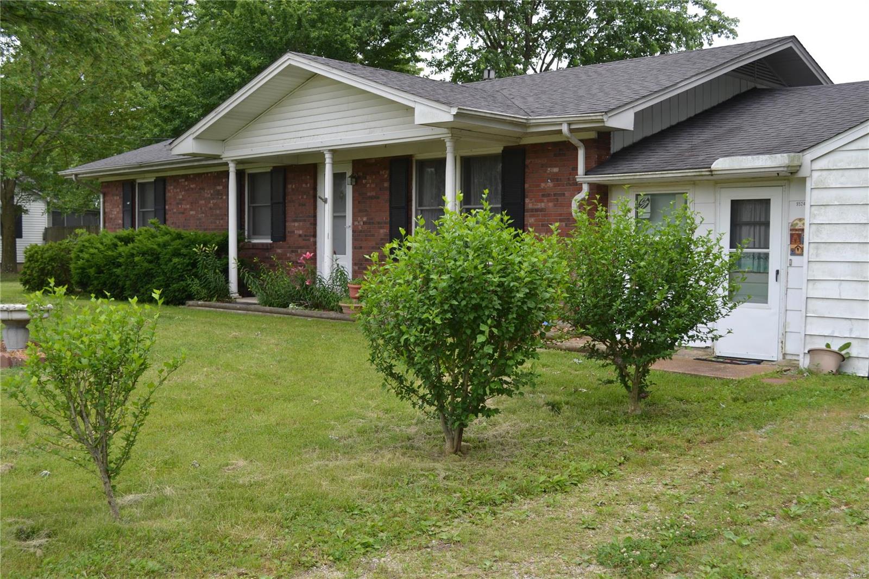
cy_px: 290
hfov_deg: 49.6
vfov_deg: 34.2
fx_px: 941
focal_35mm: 39
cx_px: 434
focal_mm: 26
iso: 100
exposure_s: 1/125
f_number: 5.6
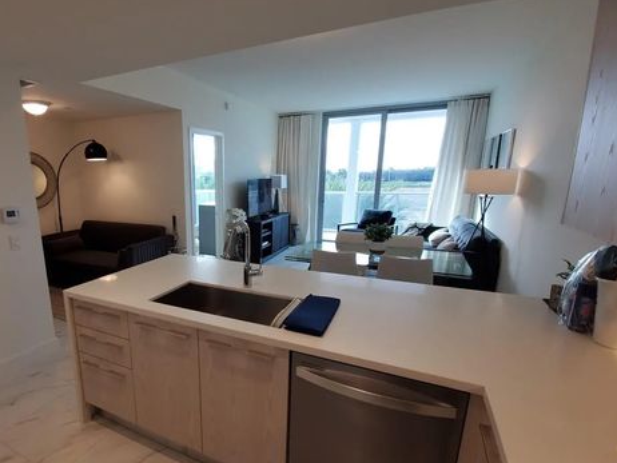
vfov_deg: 71.5
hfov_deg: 85.7
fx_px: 321
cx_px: 224
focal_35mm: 18
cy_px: 251
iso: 64
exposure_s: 1/60
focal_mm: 1.8
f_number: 2.2
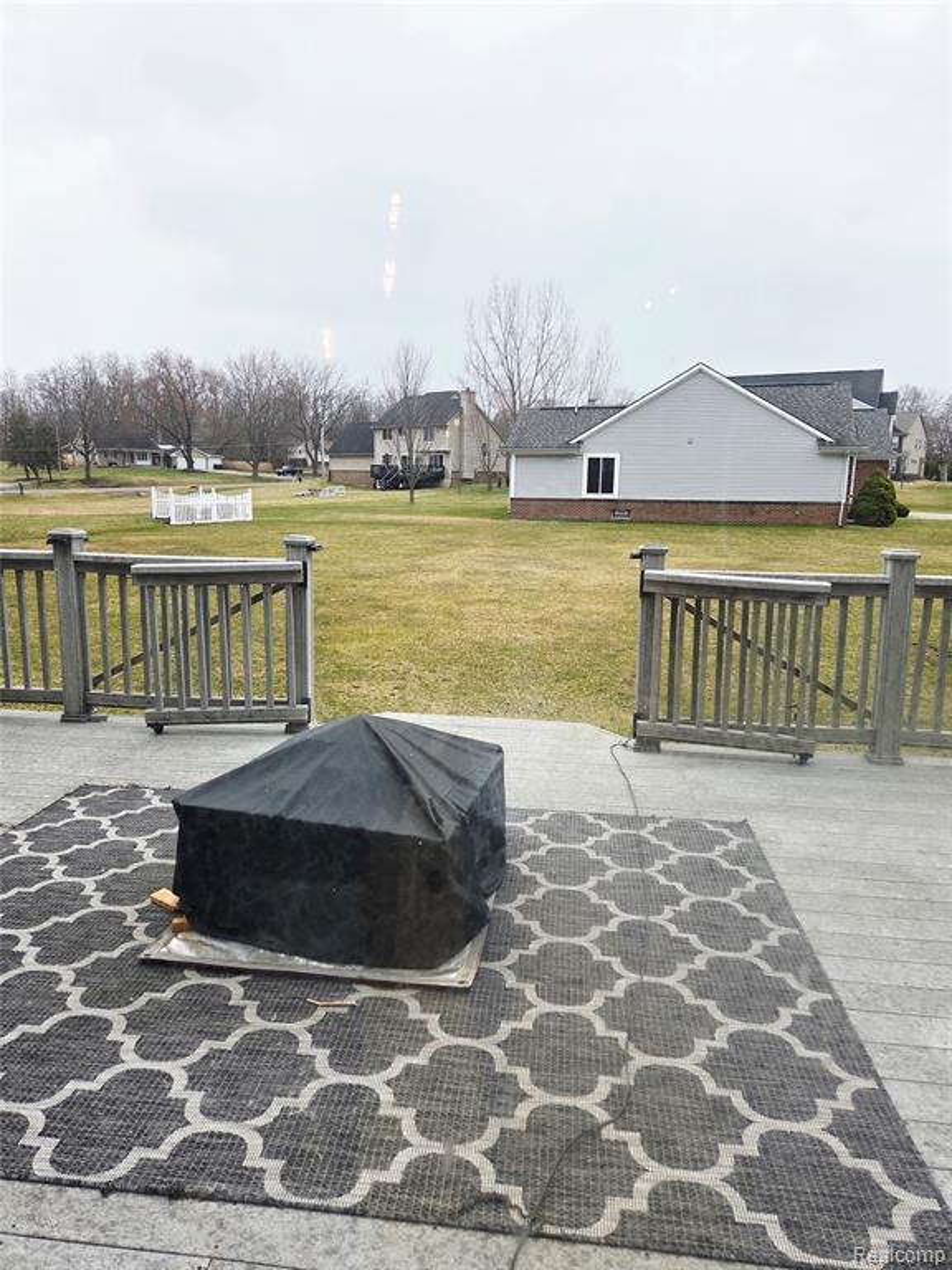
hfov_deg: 58.9
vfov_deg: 73.9
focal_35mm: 23
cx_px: 476
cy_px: 635
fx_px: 843
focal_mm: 5.4
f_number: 1.8
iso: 80
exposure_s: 1/2500
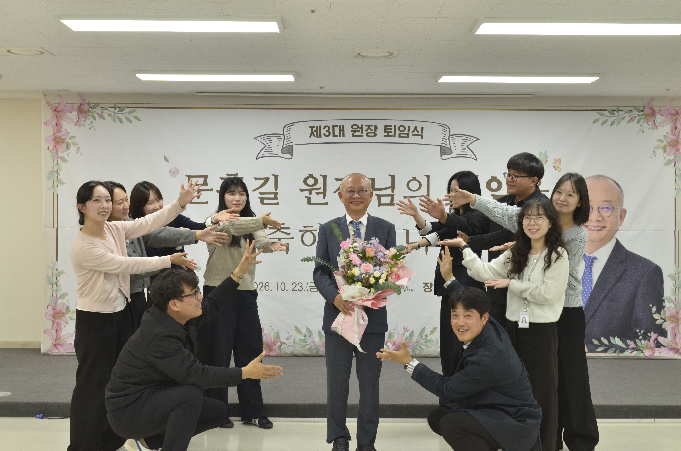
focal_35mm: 46
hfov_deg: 42.4
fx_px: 878
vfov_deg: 28.8
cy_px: 226
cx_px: 340
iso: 1250
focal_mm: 31
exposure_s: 1/125
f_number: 5.6
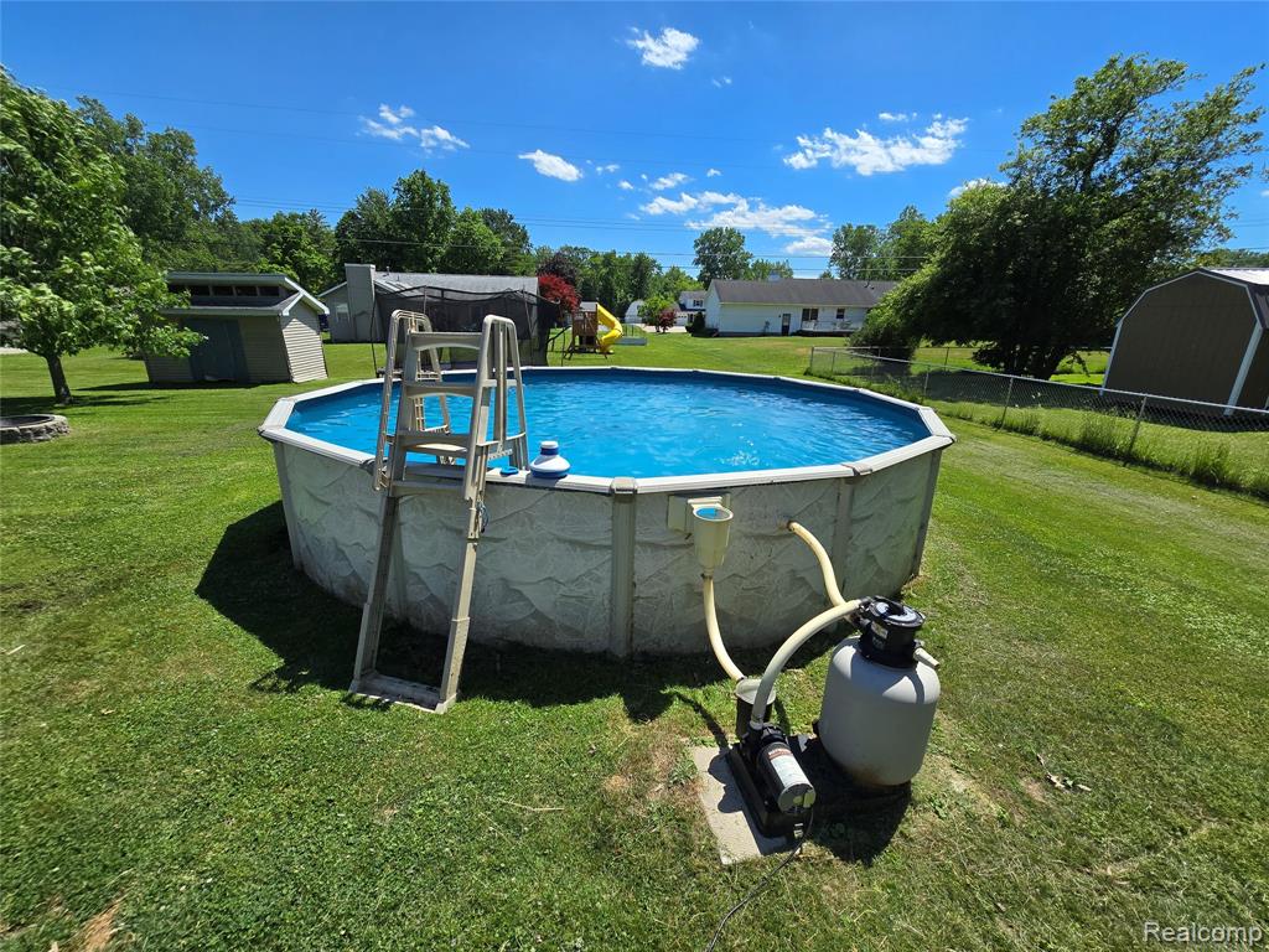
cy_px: 476
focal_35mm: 13
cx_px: 634
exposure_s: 1/2643
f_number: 2.2
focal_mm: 2.2
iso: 50
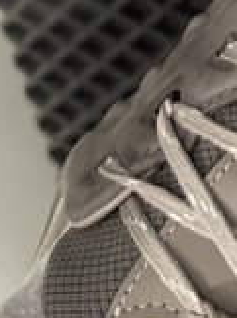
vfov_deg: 14.7
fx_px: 1043
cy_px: -289
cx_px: 335
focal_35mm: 114
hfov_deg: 12.4
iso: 640
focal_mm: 6.76
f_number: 1.78
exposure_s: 1/60
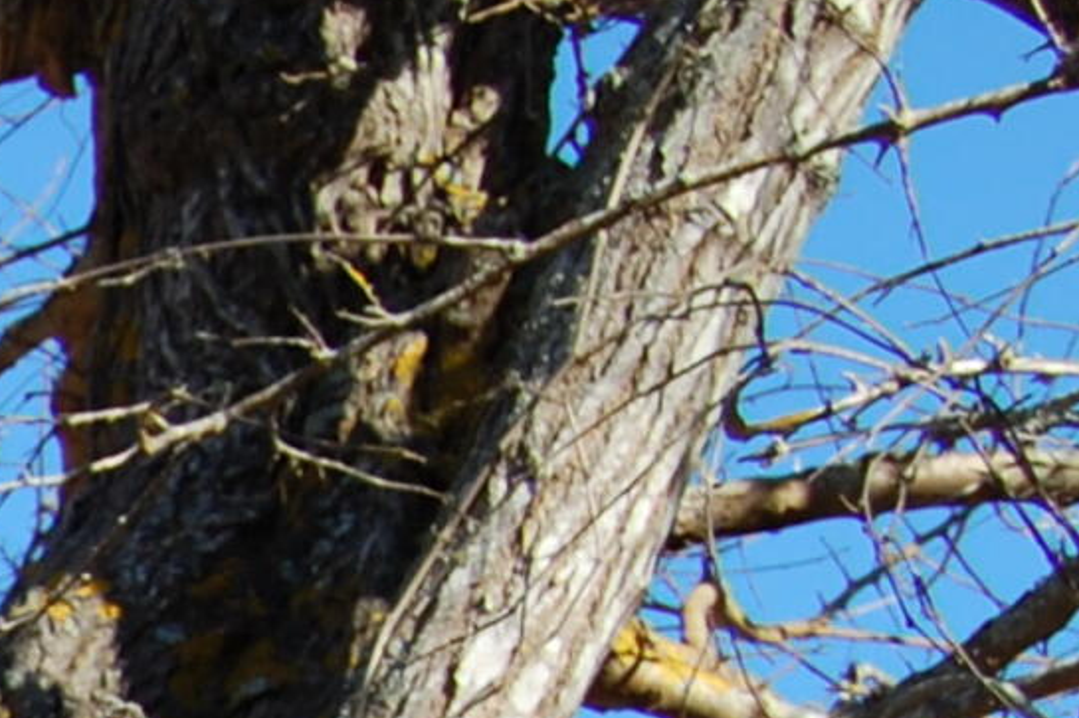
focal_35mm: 198
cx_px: -1685
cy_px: 1913
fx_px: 5932
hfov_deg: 9.1
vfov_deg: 6.5
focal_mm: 24
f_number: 9
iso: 200
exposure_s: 1/320
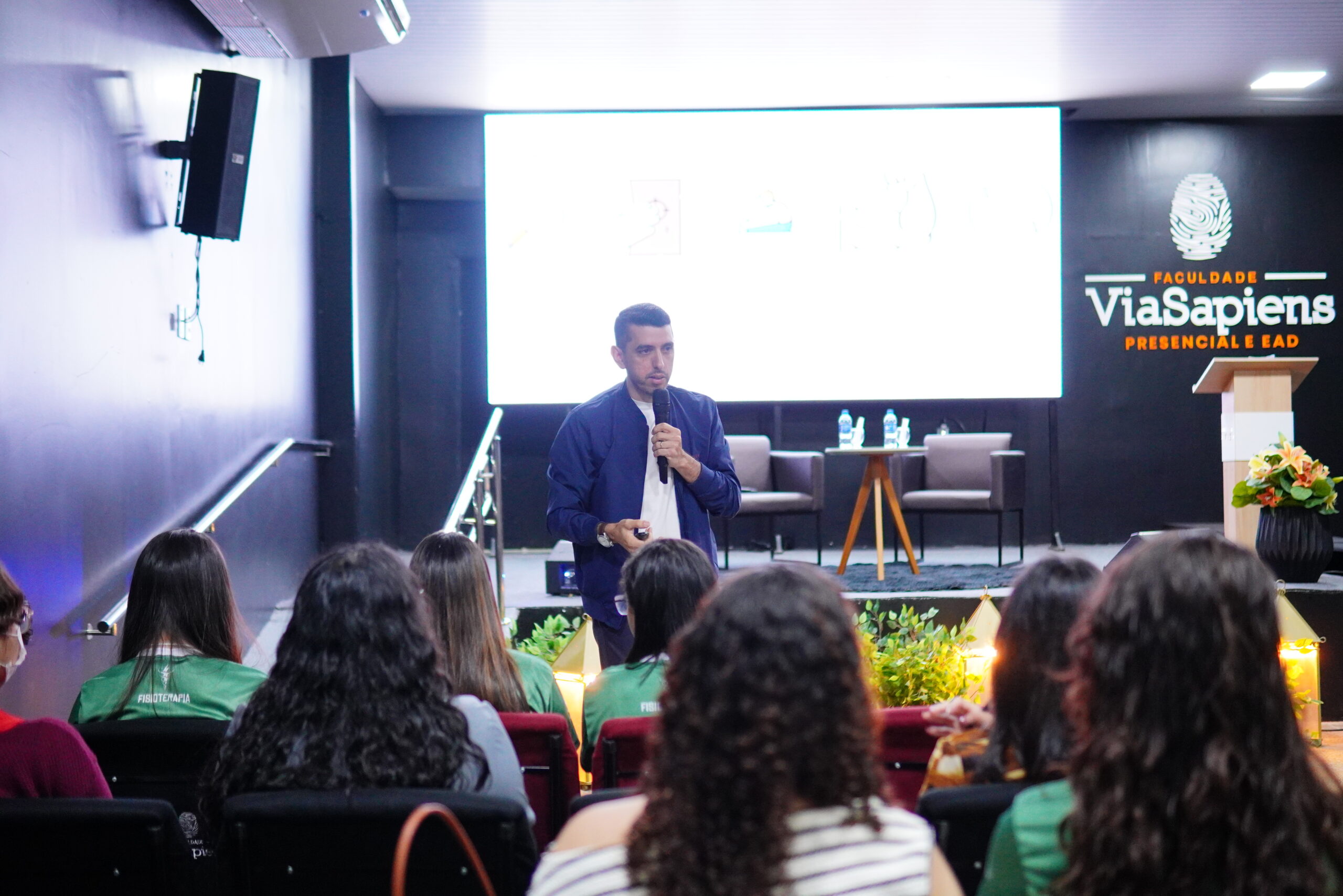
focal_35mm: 45
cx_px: 672
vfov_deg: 29.9
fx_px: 1679
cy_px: 448
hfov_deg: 43.6
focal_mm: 30
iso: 1600
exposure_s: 1/200
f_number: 1.4
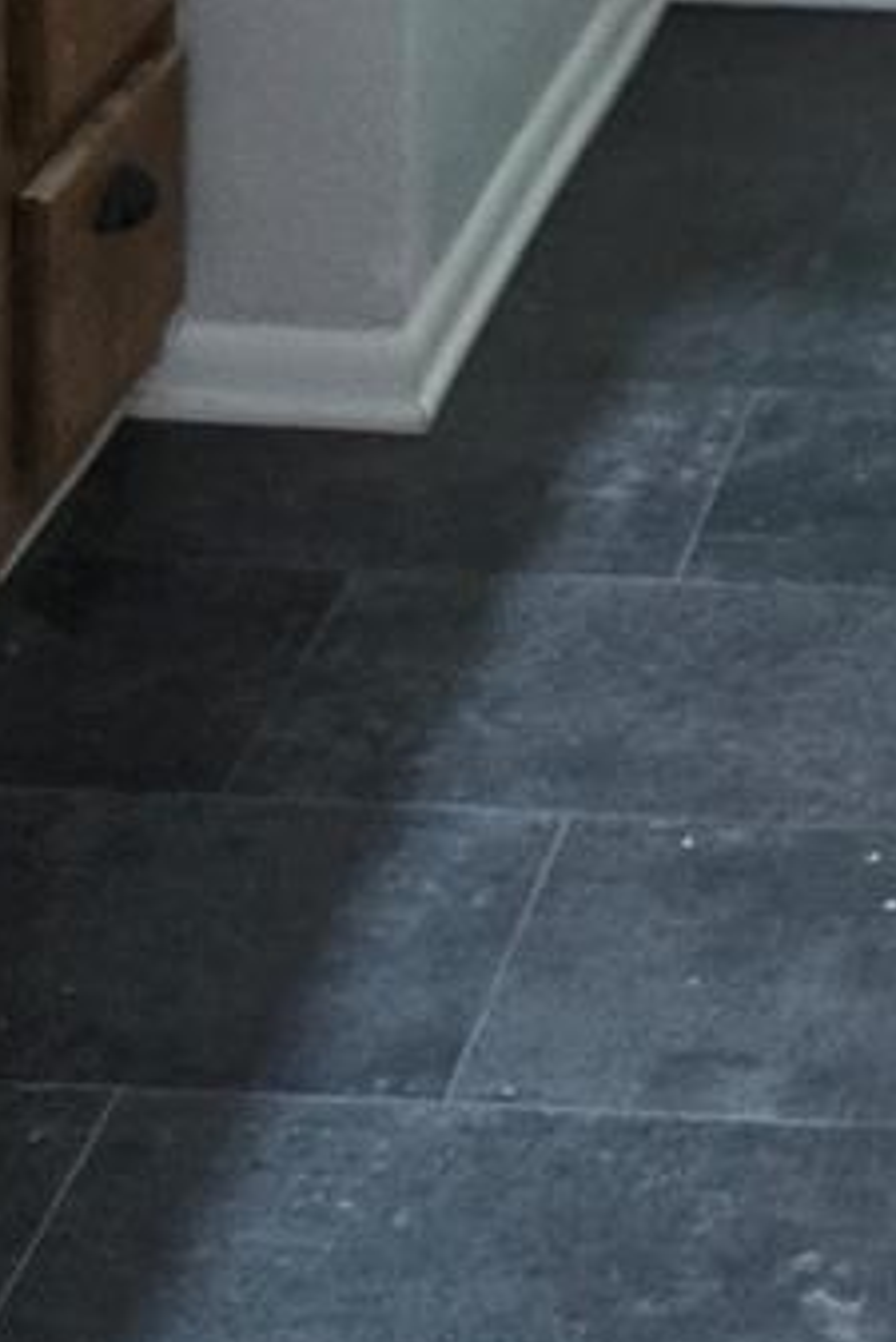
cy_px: -960
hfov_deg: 11.8
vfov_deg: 16.2
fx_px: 4065
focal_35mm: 109
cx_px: 1477
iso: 320
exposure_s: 1/120
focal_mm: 5.4
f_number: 1.8
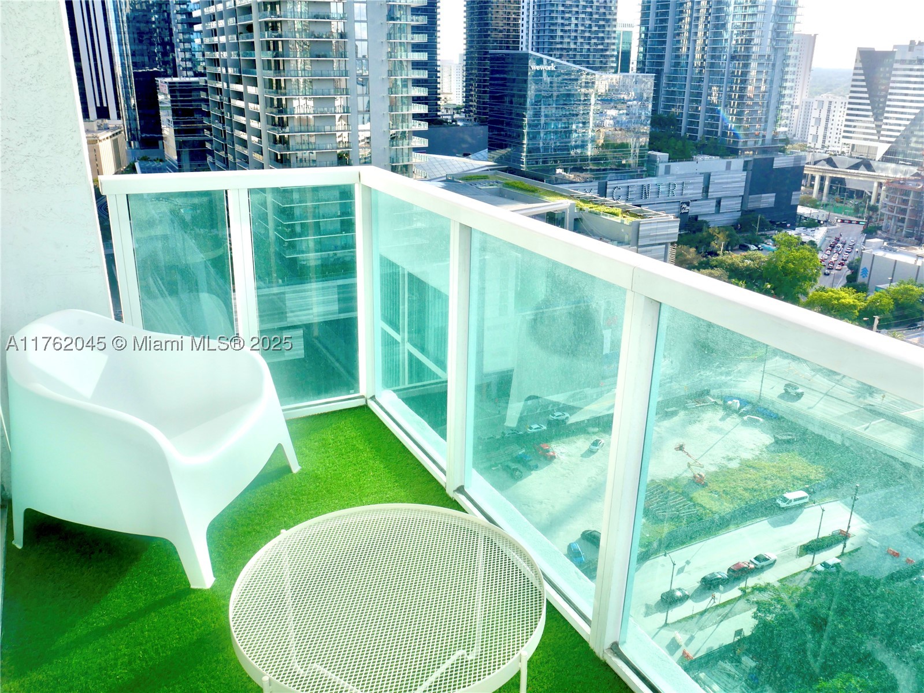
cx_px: 462
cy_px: 346
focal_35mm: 28
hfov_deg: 63.4
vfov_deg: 49.8
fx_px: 748
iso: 200
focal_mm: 14
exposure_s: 1/160
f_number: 11
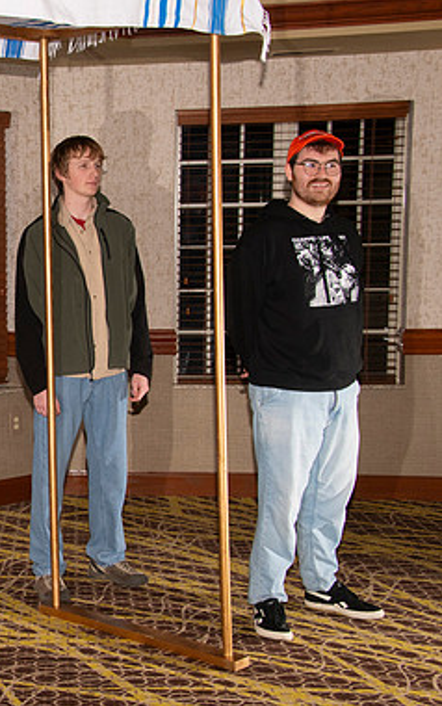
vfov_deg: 29.4
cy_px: 358
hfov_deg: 17.7
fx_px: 1347
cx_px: -95
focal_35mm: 70
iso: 1250
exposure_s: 1/160
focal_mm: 45
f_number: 11
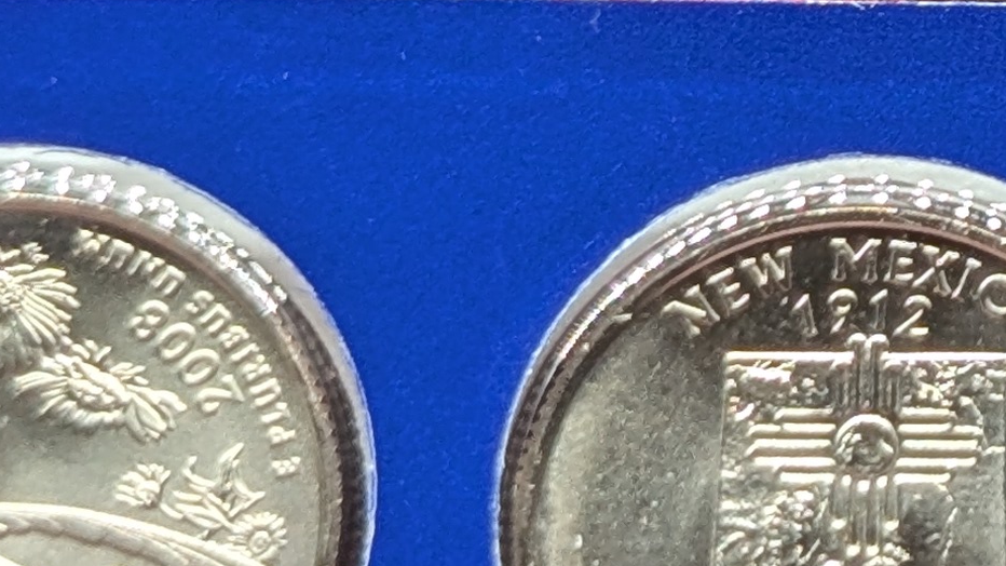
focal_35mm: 234
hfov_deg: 8.9
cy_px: -528
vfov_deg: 5.1
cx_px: 1673
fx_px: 6241
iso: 23
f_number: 1.68
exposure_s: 1/24.8
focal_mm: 6.9
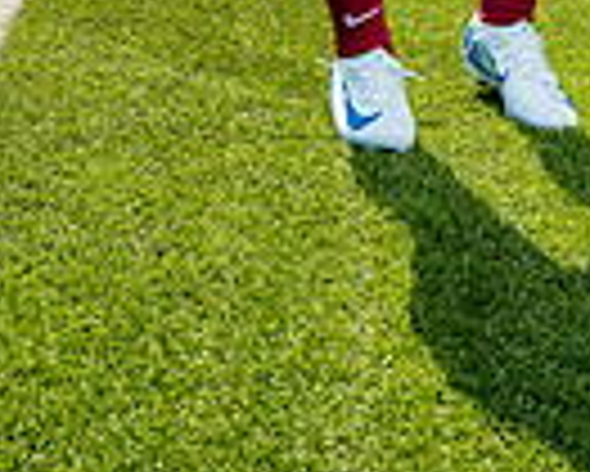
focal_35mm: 135
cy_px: -490
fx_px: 2359
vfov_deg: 10.5
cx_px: 374
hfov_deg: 14.2
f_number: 11
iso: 320
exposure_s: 1/250
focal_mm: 42
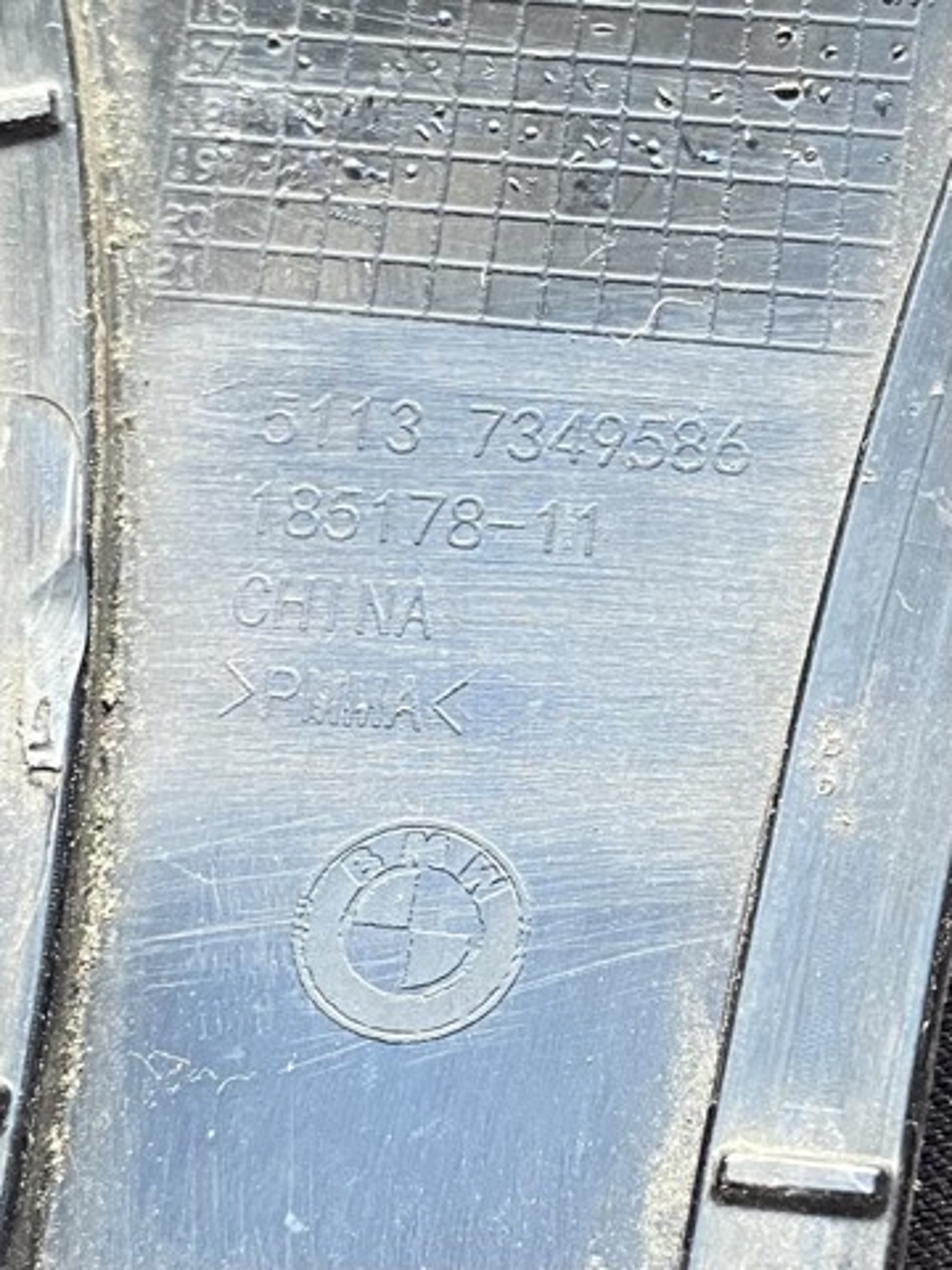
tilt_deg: -72.8
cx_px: 476
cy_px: 635
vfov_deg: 69.4
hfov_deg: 54.9
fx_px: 917
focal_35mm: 25
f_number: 1.8
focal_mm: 4.25
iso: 125
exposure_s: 1/72
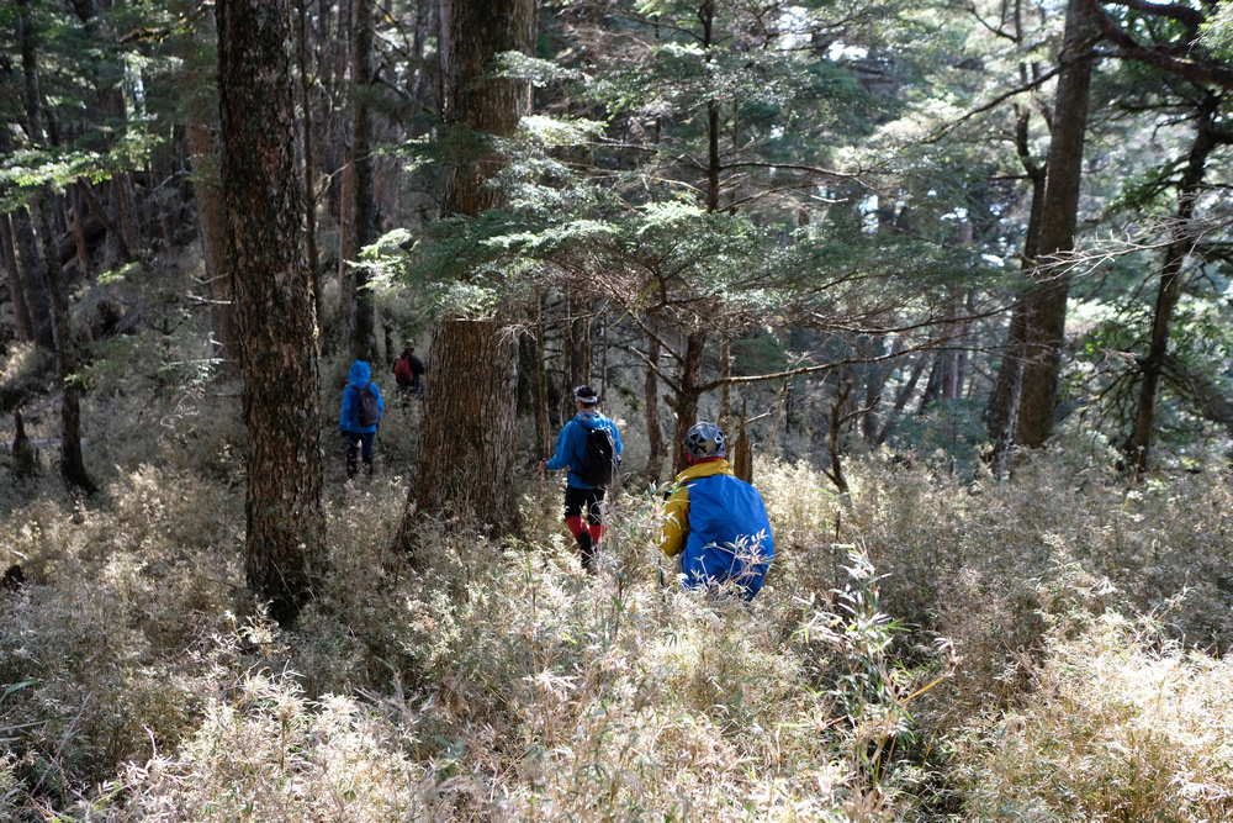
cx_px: 616
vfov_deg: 37.9
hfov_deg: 54.4
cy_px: 412
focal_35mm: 35
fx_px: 1199
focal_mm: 23
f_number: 3.6
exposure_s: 1/240
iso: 640
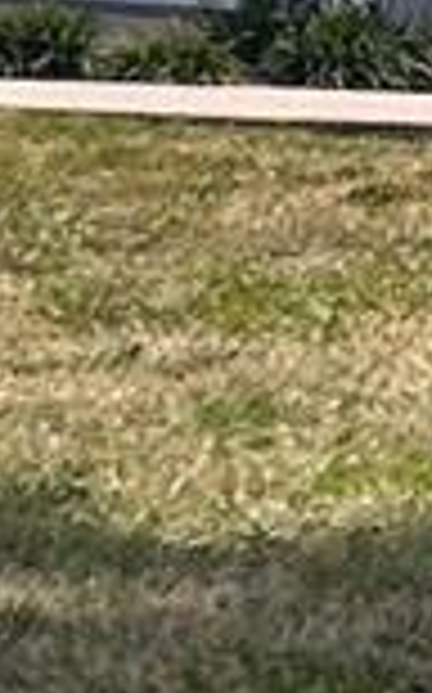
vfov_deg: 7.3
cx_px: 1782
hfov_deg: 4.2
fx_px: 5416
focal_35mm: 287
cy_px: -45
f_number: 1.5
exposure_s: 1/5076
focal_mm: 5.7
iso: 50
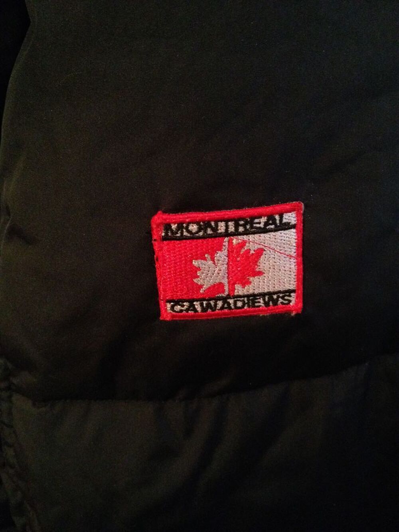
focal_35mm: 35
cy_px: 266
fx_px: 538
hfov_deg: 40.7
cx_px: 200
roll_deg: -4.1
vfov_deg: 52.6
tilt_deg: -40.5
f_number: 2.4
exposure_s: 1/15
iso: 800
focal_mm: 4.28
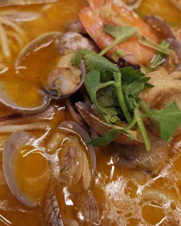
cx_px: 101
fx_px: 254
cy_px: 87
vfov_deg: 47.6
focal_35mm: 38
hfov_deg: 39.1
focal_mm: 4.75
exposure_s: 1/100
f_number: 1.8
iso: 200
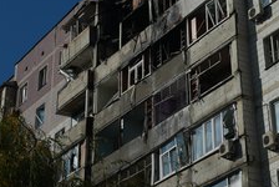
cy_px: 28
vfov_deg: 13.6
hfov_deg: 20.3
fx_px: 776
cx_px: 172
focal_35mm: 100
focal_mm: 56
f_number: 2.8
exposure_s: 1/100
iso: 80
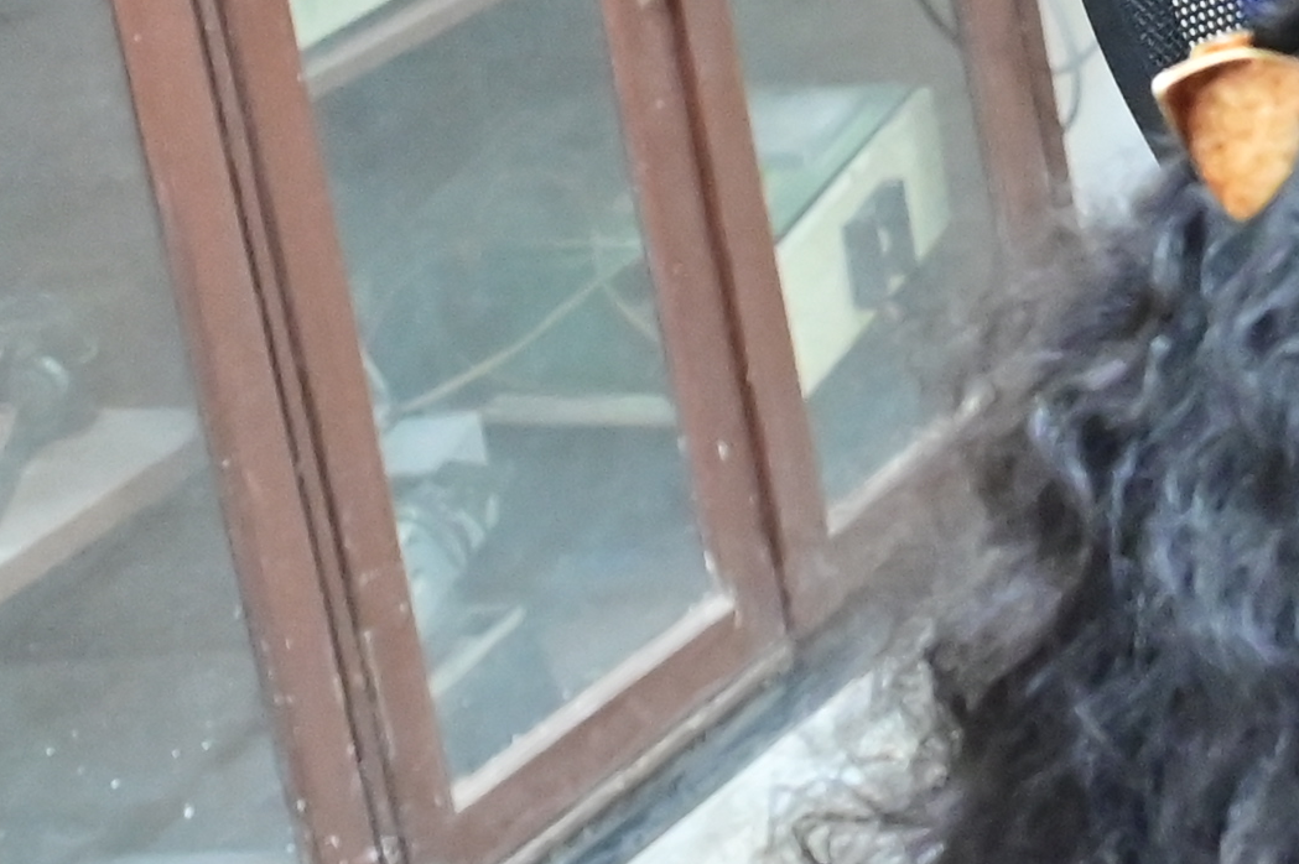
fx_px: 6342
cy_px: -416
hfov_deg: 10.5
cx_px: 2844
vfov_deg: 7.7
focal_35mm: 176
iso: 4000
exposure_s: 1/125
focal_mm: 30.5
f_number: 4
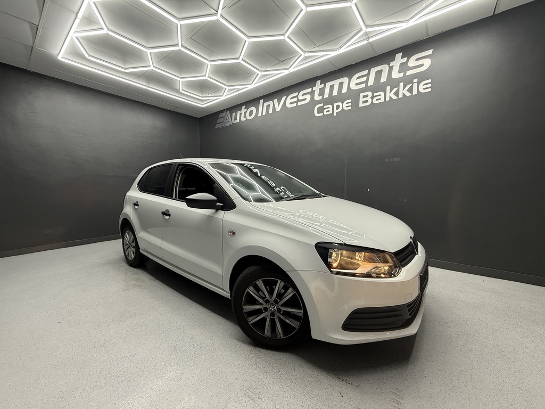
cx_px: 272
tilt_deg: -3.7
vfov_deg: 85.7
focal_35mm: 14
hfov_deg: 102.1
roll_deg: +0.1
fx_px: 220
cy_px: 204
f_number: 2.2
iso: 125
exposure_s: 1/100
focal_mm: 2.22
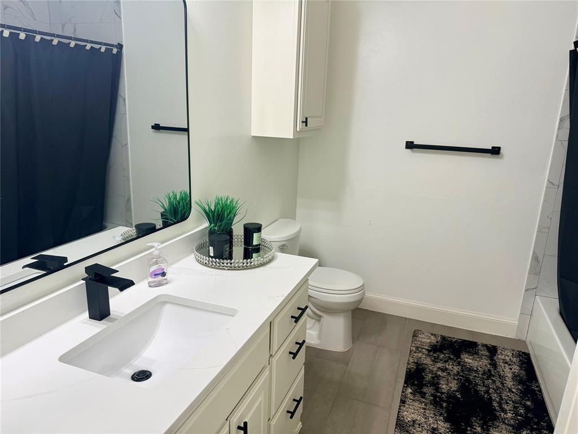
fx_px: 401
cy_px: 217
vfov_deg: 56.8
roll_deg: -2.4
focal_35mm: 24
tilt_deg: -13.8
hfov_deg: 71.6
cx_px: 289
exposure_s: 1/120
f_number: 1.78
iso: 125
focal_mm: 6.76
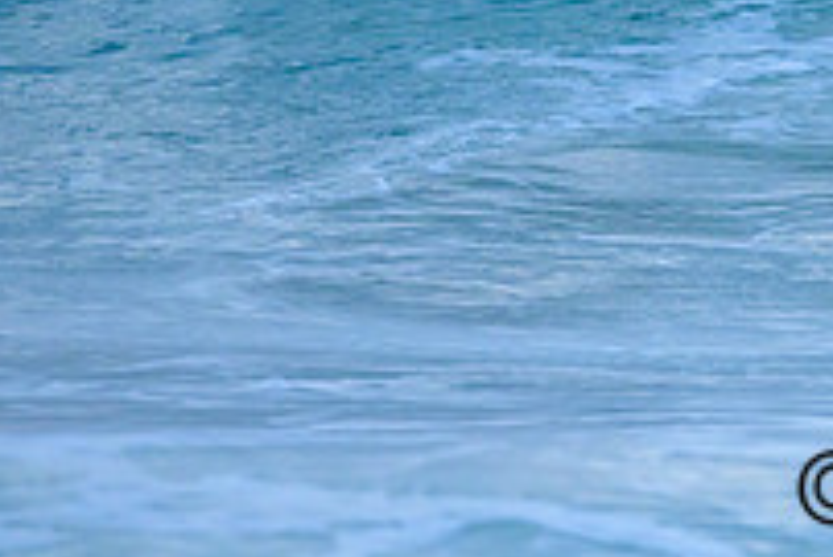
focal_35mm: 2293
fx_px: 53094
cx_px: 1118
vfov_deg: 0.6
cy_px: -196
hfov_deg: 0.9
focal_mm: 800
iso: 2000
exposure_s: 1/2000
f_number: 6.3
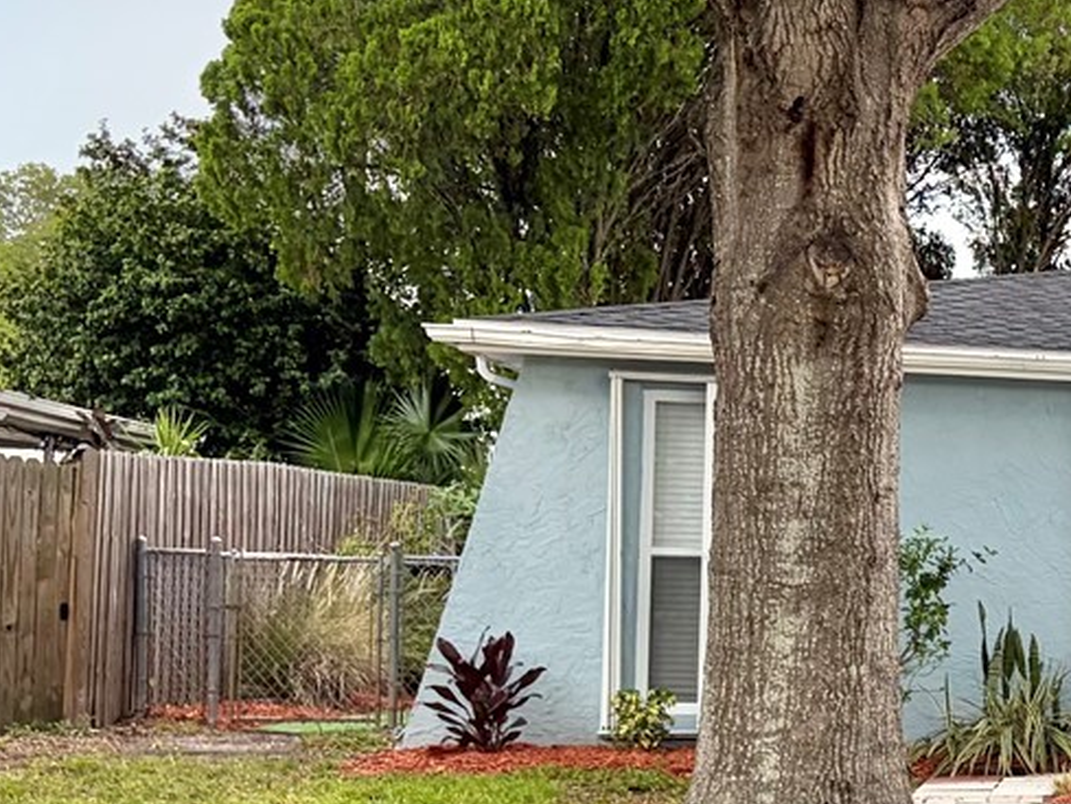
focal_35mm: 85
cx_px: 1584
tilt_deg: -0.9
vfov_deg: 17.3
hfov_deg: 20.0
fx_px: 2630
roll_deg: +1.1
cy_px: 596
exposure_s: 1/739
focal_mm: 5.96
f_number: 1.6
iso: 64
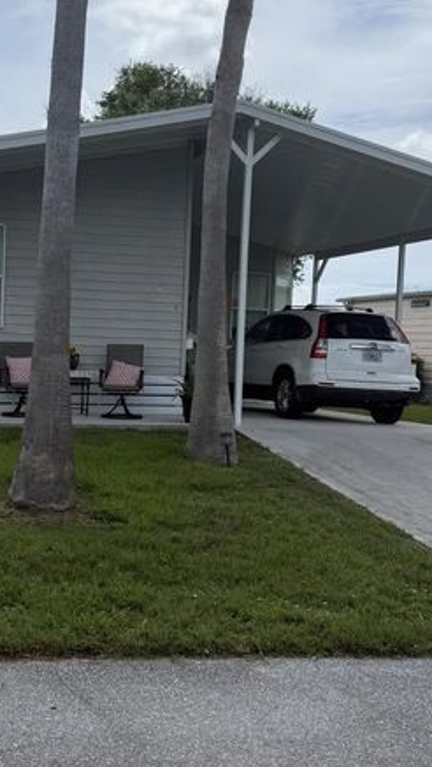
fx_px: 1038
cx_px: 102
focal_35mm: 51
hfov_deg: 23.2
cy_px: 391
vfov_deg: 40.6
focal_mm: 6.76
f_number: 1.78
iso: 80
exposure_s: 1/7353
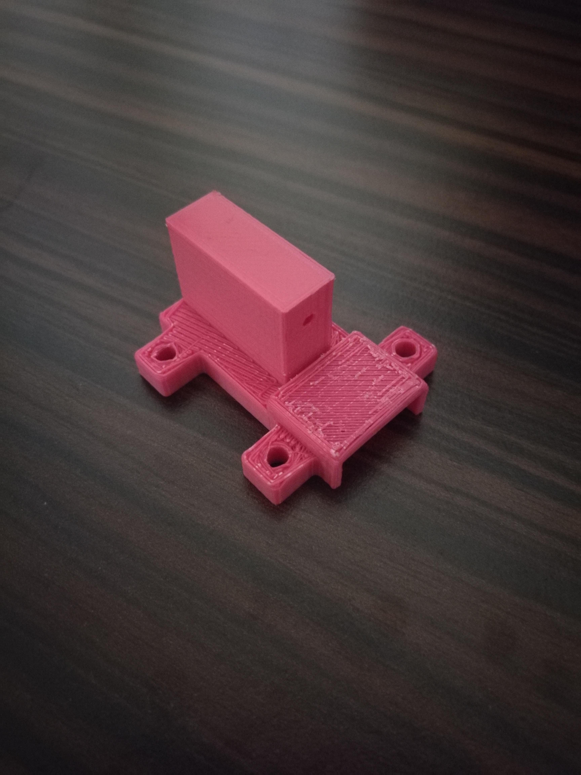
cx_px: 290
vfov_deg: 65.3
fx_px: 604
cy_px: 388
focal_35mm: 27
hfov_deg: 51.4
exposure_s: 1/4
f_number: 2
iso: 1000
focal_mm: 4.04
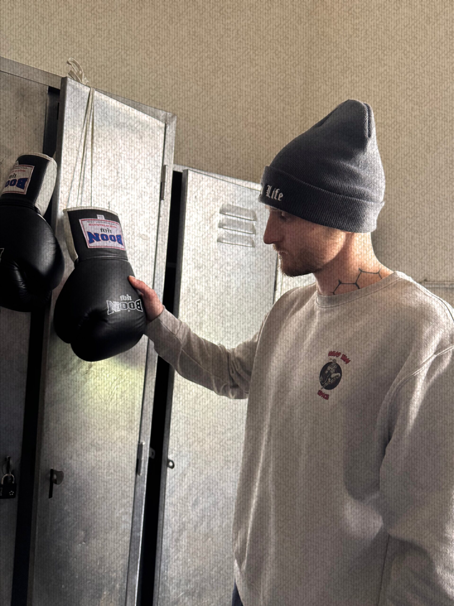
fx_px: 420
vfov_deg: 71.6
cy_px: 303
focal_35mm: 24
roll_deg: -5.6
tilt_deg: +0.3
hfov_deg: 56.8
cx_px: 227
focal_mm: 6.76
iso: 320
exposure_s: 1/50
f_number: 1.78
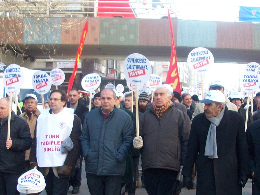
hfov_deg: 31.1
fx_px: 466
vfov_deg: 23.3
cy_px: 156
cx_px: 160
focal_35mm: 62
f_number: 2.8
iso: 80
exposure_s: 1/125
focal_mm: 5.7
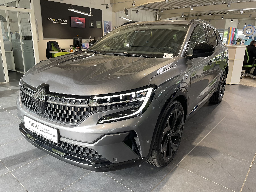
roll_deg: -1.5
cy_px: 96
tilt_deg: -16.8
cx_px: 128
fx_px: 185
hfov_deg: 69.4
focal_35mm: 25
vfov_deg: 54.9
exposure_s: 1/83
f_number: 1.6
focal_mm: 5.1
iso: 125
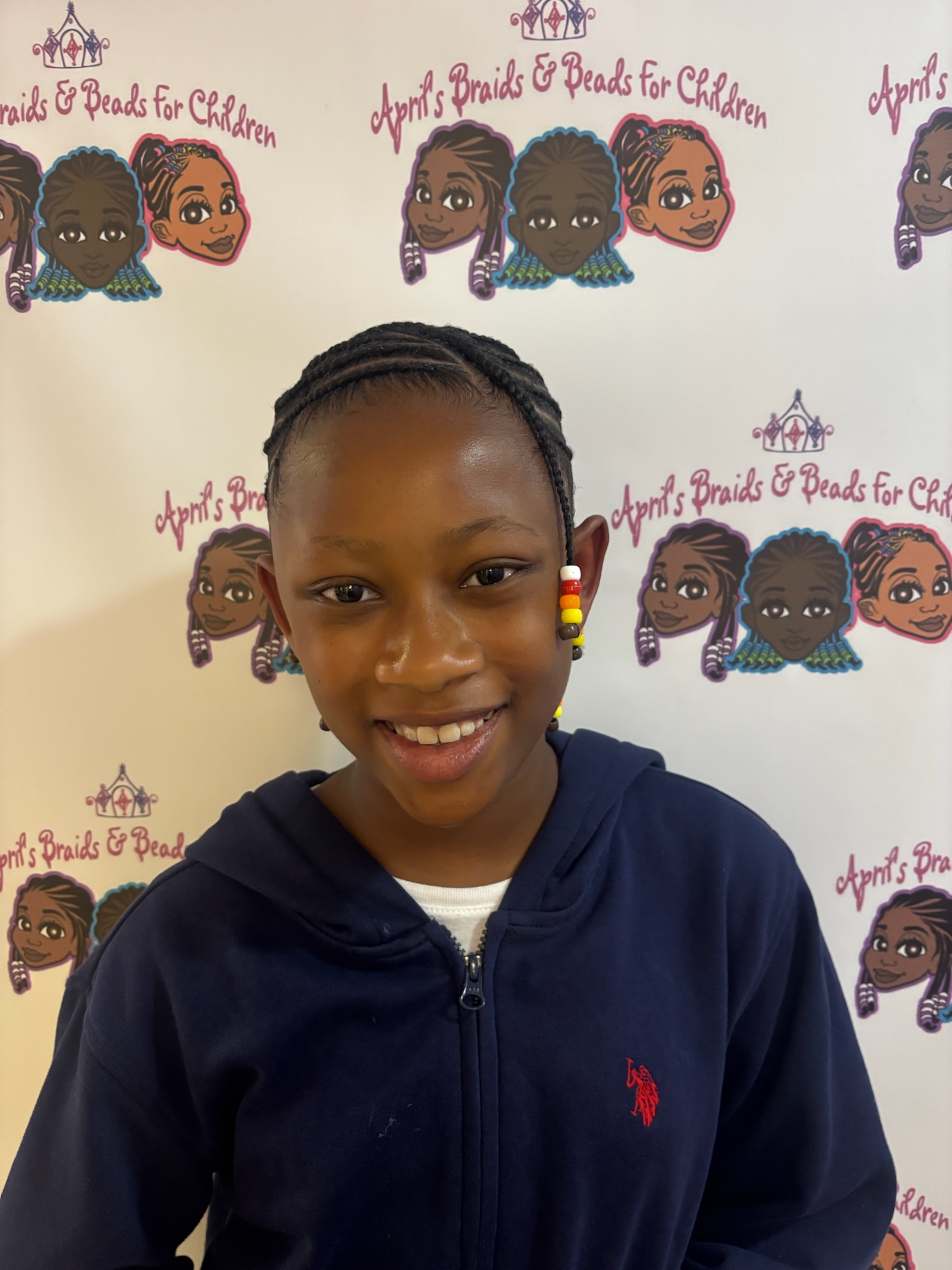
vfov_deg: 67.3
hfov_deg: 53.1
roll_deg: -0.8
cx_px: 476
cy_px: 635
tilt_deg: -9.7
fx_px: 953
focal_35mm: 26
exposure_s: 1/60
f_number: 1.6
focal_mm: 5.96
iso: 500
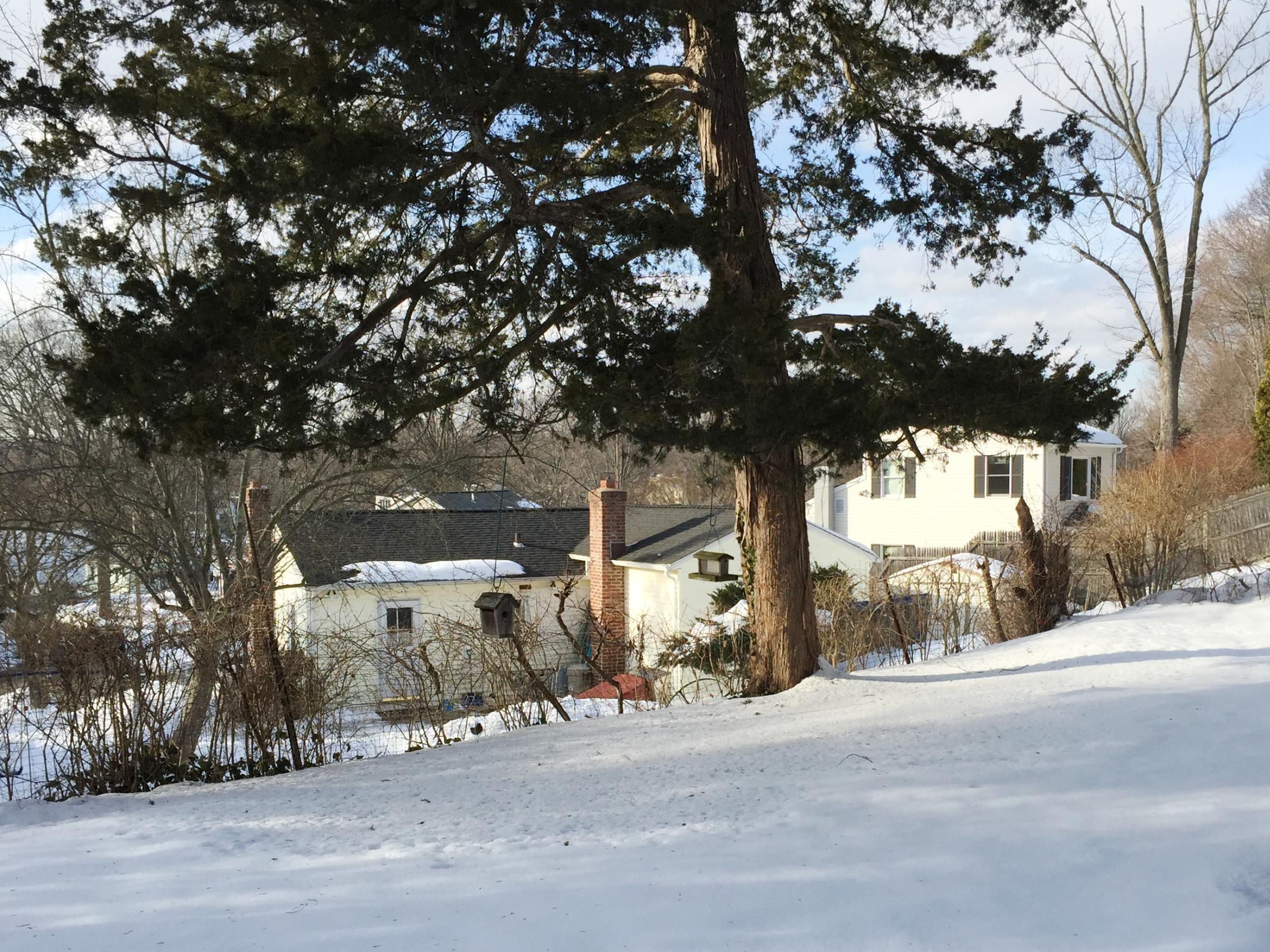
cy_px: 573
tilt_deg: -3.4
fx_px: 1394
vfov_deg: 37.6
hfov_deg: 48.9
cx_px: 700
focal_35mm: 38
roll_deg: -0.8
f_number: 2.2
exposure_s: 1/1099
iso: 32
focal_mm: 4.15
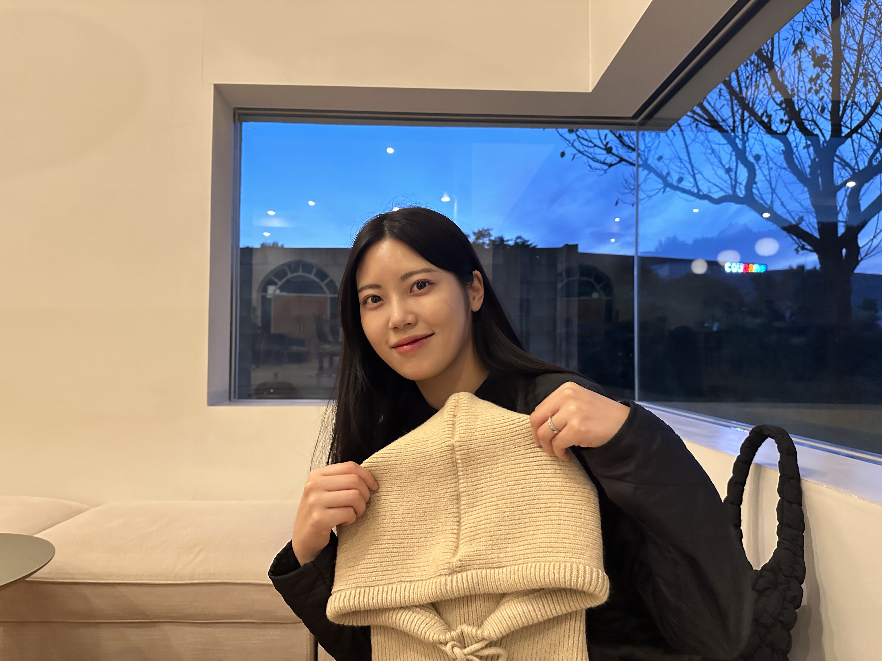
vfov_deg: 56.8
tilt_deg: +0.7
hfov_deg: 71.6
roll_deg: -0.3
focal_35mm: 24
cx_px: 441
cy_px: 330
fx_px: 612
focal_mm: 6.86
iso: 800
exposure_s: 1/40
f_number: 1.78
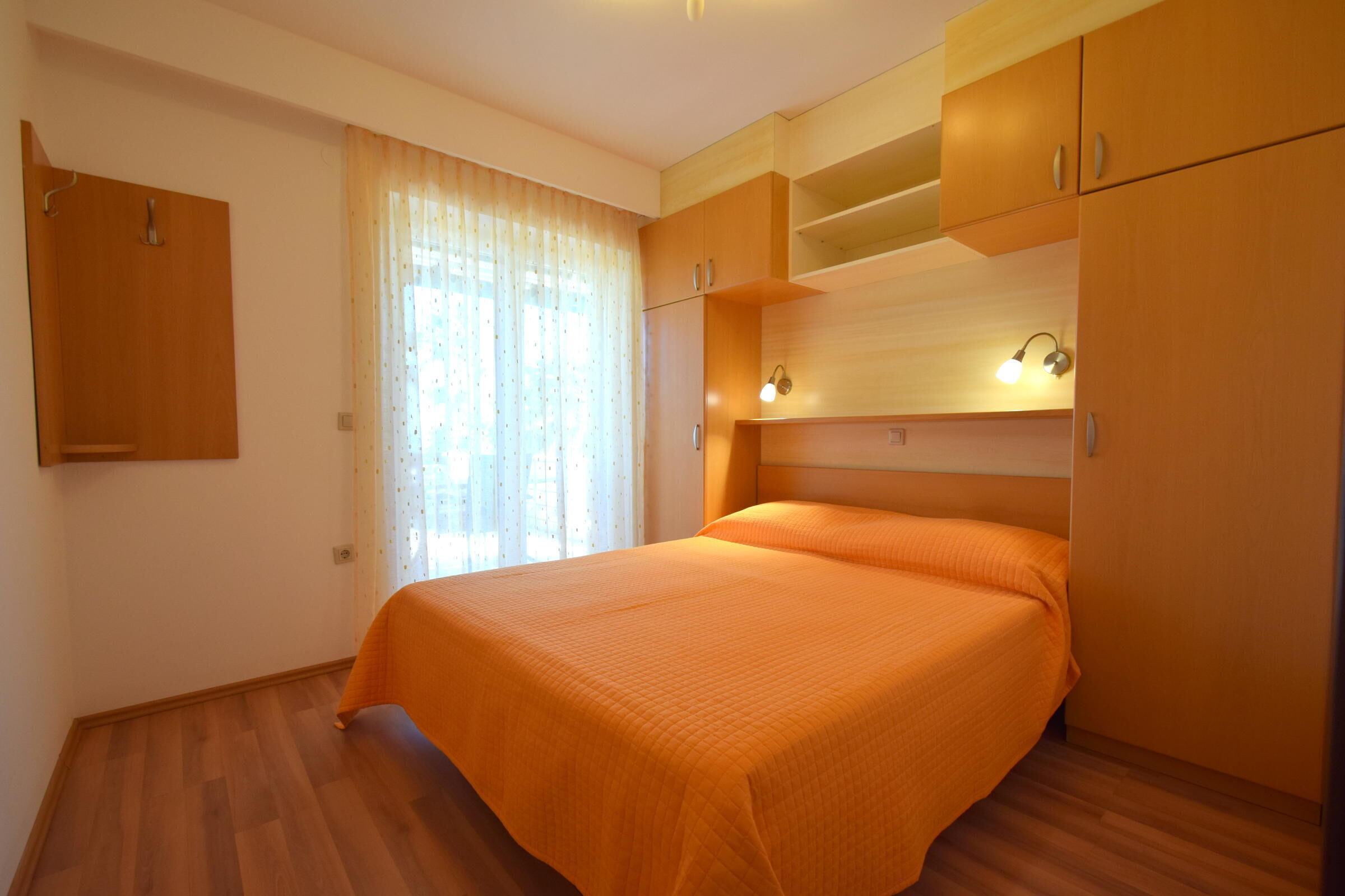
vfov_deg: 77.3
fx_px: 560
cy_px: 448
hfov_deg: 100.4
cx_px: 672
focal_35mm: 15
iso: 400
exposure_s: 1/100
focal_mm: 10
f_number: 5
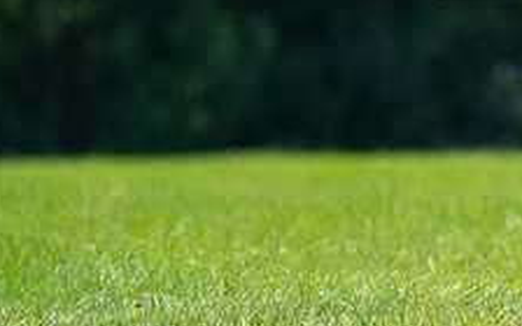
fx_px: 14070
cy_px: -43
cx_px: 659
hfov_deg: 2.1
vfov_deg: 1.3
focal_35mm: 989
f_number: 6.3
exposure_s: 1/4000
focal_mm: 374
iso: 1250
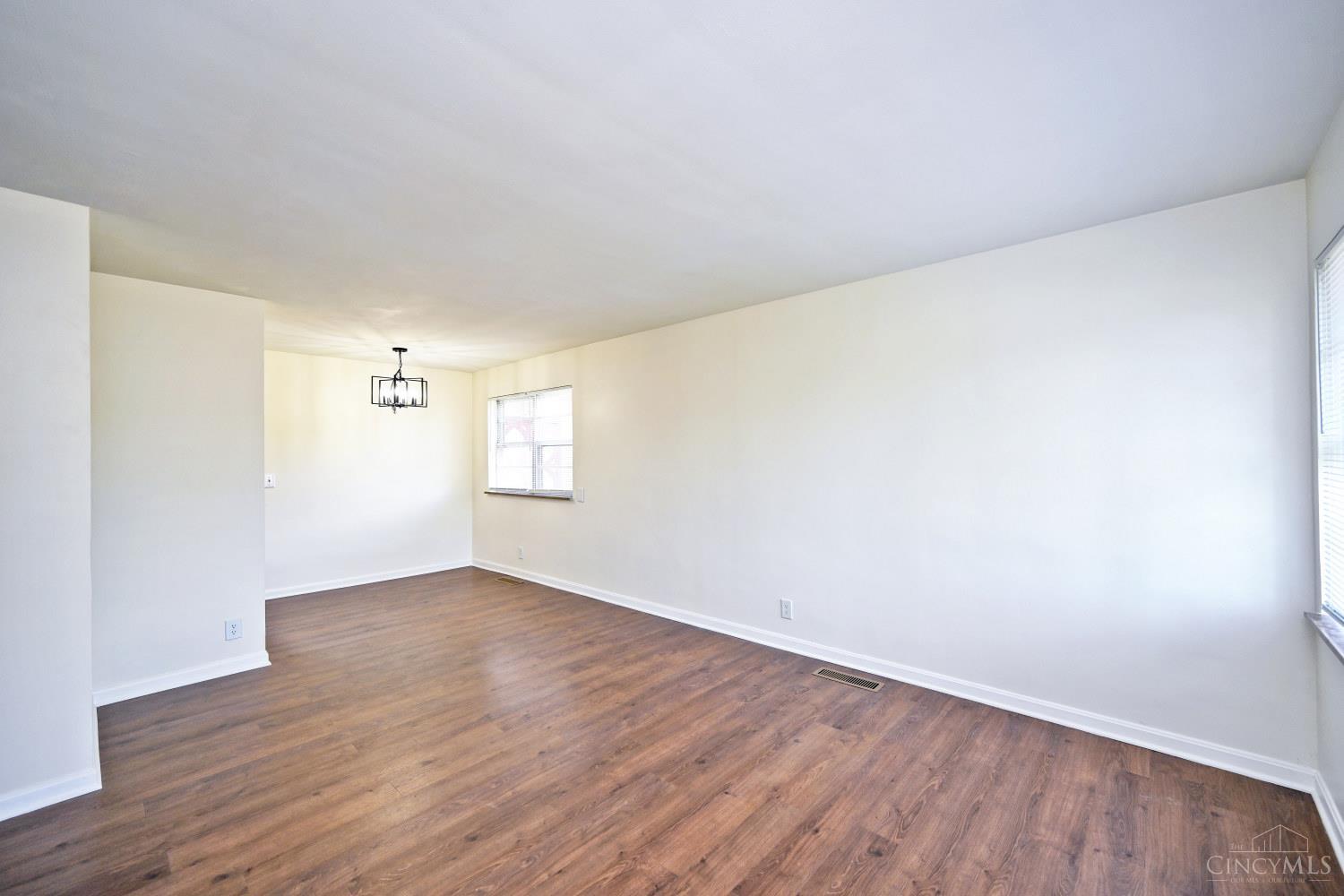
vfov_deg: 81.2
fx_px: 523
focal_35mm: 14
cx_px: 672
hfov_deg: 104.3
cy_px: 448
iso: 200
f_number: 4
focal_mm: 14
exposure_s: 1/60
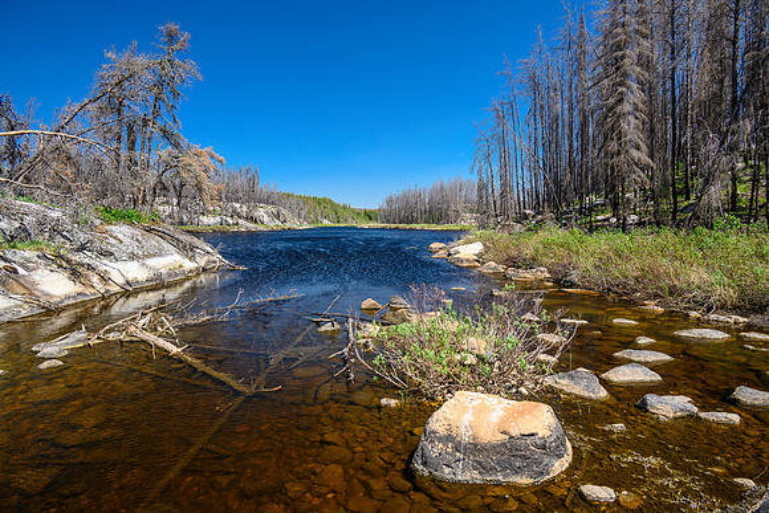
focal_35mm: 24
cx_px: 384
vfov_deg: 53.2
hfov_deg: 73.7
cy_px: 256
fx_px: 513
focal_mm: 24
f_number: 8
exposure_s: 1/60
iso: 100
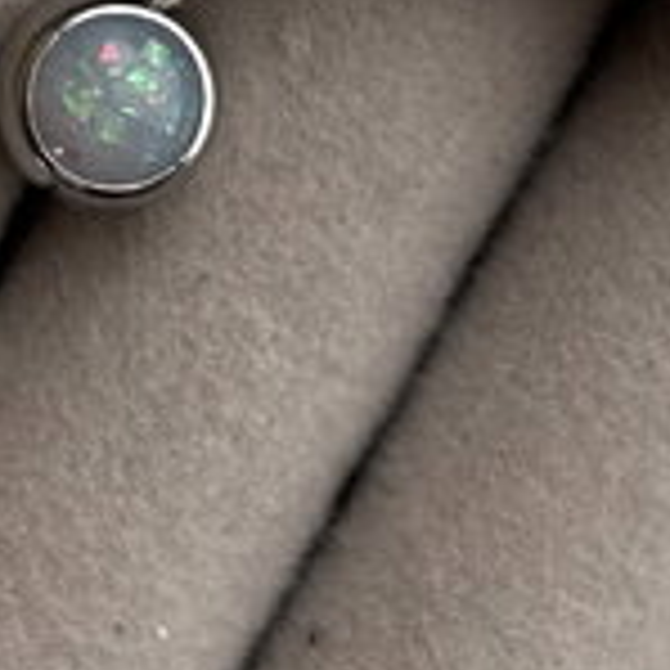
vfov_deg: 20.2
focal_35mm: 82
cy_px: -52
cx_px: 171
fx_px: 1796
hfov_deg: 21.0
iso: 40
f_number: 1.6
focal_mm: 5.96
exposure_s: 1/121
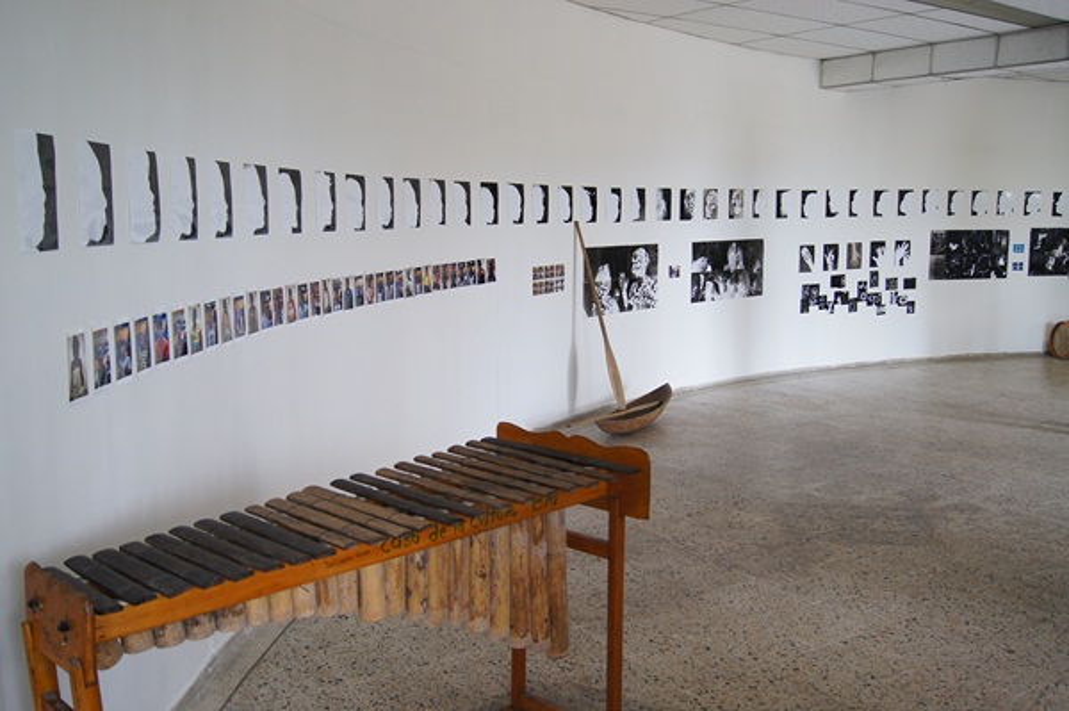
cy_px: 356
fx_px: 979
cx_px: 534
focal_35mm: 33
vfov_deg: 39.9
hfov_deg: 57.3
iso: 400
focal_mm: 22
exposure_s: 1/30
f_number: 4.5
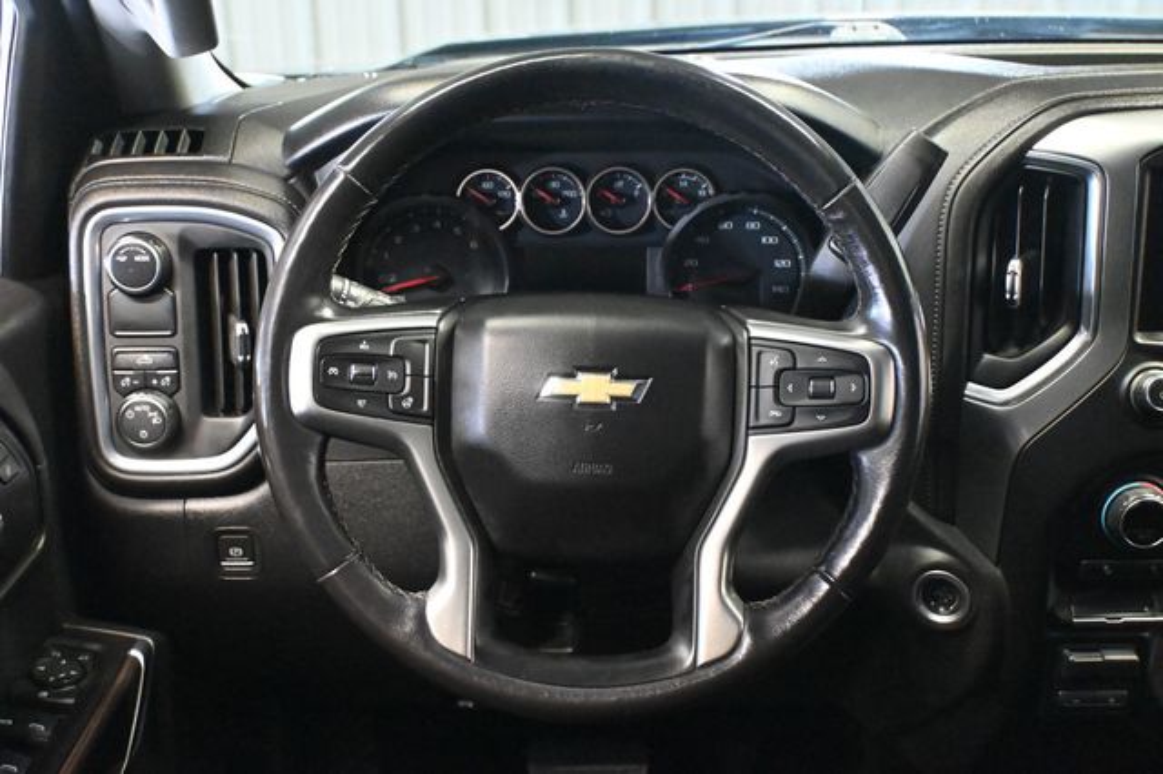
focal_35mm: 40
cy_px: 387
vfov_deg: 33.6
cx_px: 582
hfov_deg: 48.7
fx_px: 1283
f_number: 4.5
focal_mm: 26.5
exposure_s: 1/30
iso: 12800
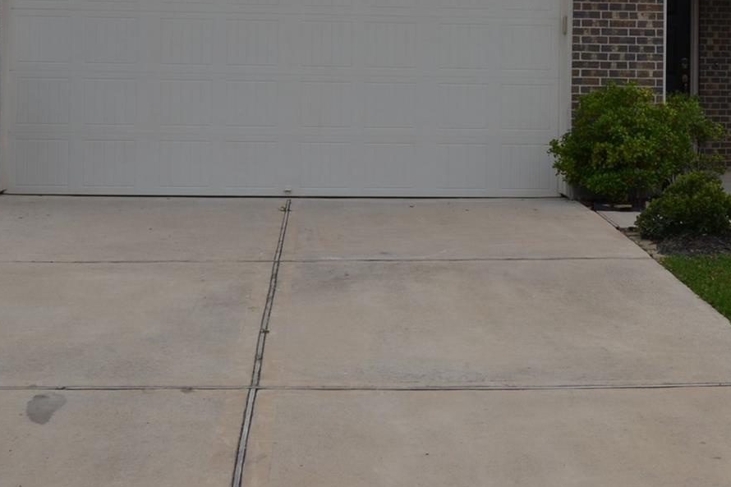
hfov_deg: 29.0
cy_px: 26
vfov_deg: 19.3
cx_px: 502
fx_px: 1401
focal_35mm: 69
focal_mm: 20
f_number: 8
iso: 100
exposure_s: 1/250
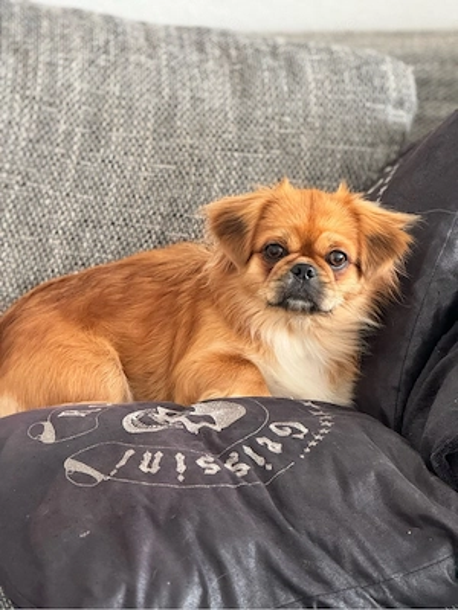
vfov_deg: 16.4
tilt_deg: -23.6
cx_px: 229
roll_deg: -3.9
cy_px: 305
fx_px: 2117
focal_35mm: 120
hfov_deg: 12.3
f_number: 2.8
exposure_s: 1/48
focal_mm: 15.66
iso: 640
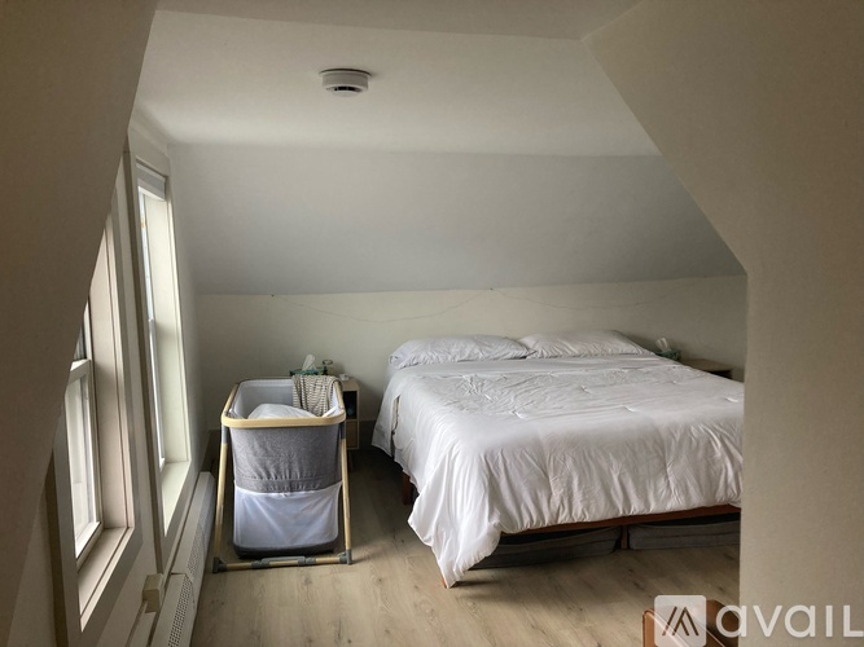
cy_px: 324
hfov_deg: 63.5
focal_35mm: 28
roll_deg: +1.9
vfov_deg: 49.7
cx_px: 432
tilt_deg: -6.5
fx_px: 699
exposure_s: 1/60
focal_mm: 3.99
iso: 160
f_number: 1.8
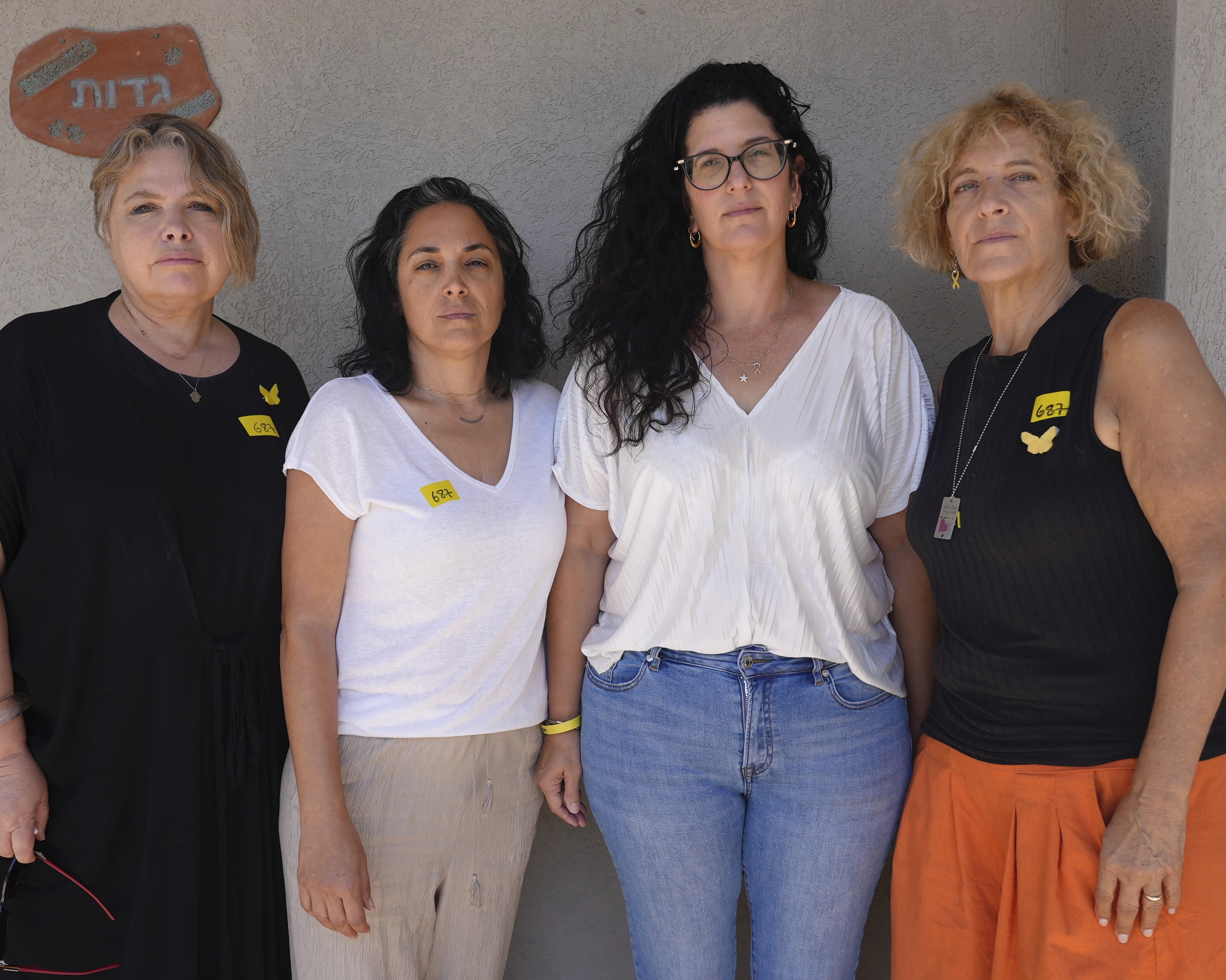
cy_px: 491
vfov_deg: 43.4
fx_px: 1234
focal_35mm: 34
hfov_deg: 52.8
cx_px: 580
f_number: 4.5
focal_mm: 30
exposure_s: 1/250
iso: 80
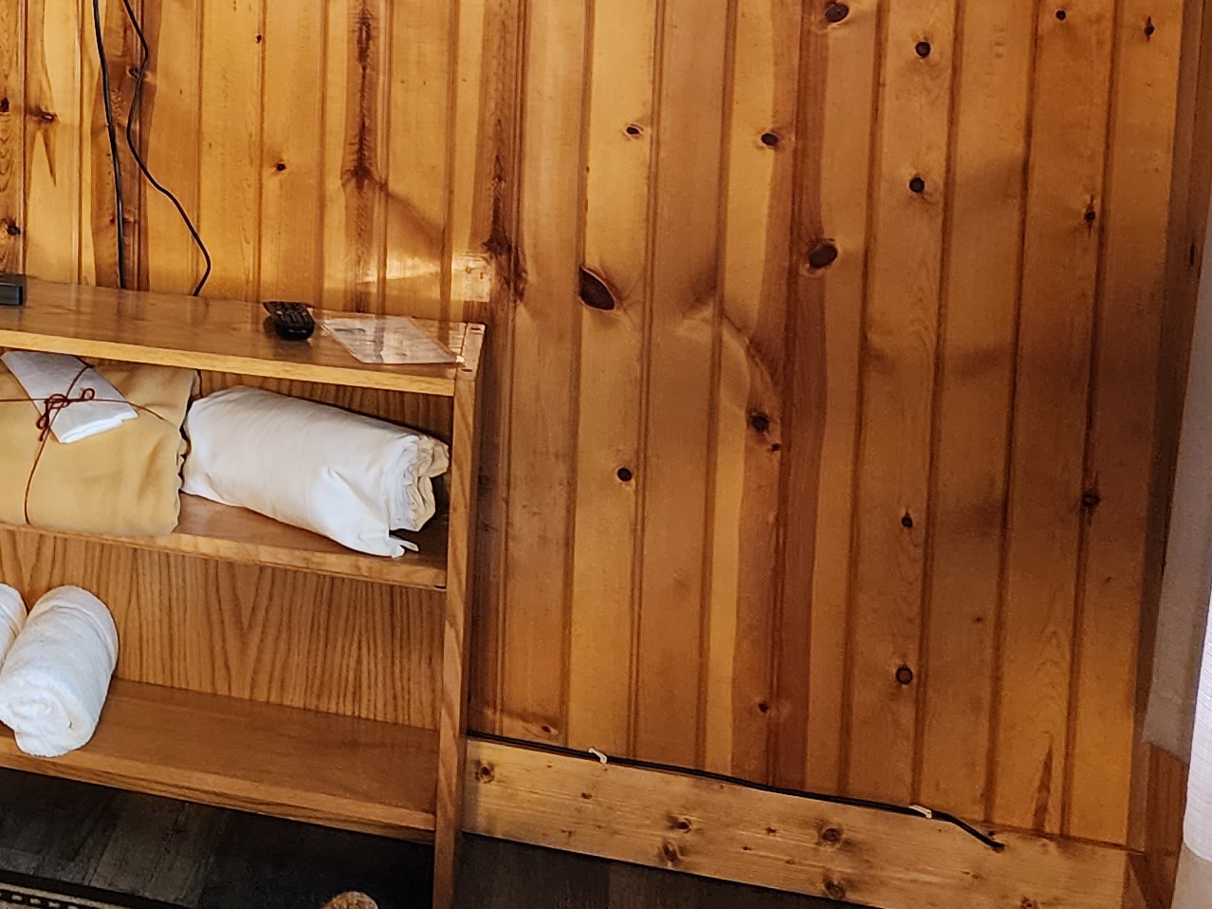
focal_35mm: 72
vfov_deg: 19.9
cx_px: -584
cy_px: 32
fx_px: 2520
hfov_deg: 22.4
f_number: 1.8
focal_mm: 6.4
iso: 500
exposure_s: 1/40
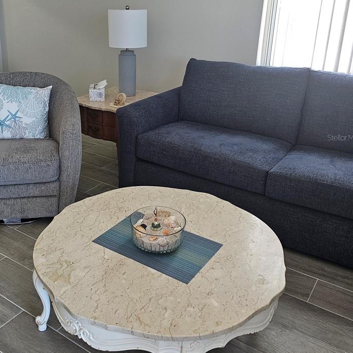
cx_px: 135
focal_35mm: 35
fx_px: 404
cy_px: 137
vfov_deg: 46.9
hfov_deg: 46.9
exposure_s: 1/120
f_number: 1.7
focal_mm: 6.3
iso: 250
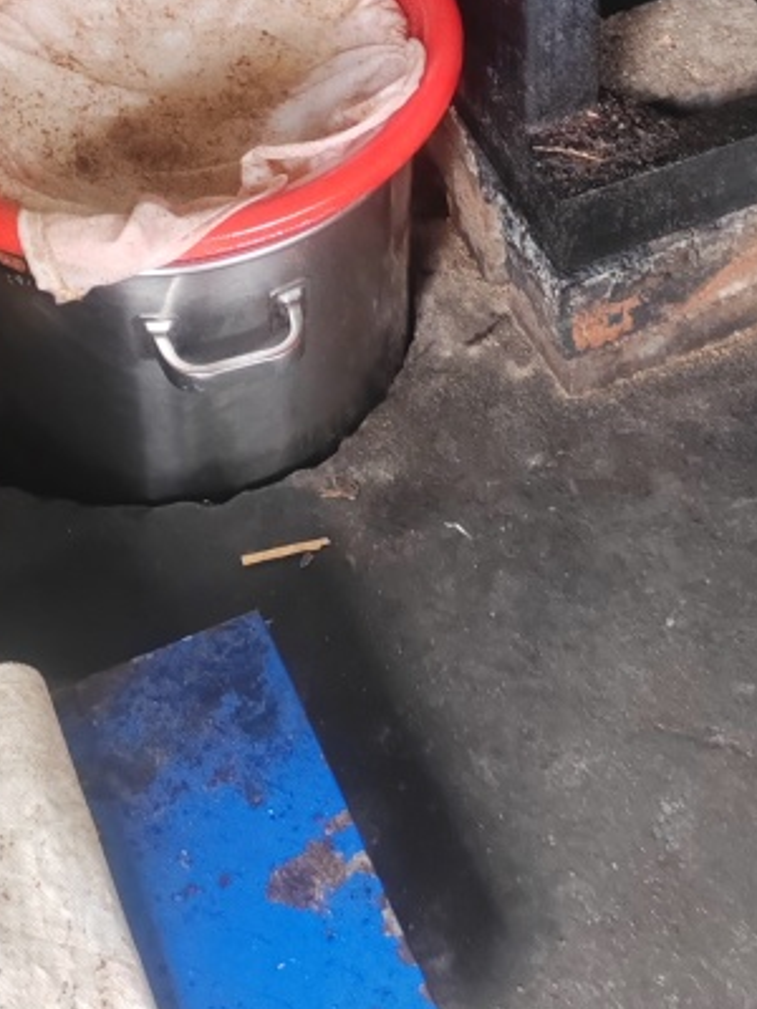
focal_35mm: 72
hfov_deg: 20.4
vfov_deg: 23.9
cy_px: -284
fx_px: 2099
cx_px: 447
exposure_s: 1/50
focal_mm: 6.14
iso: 4000
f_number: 1.8
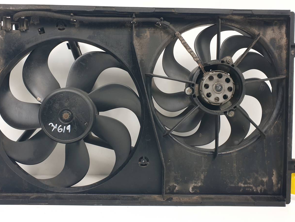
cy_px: 93
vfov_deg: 45.3
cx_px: 131
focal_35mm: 31
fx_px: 264
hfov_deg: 58.2
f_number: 2.4
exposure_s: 1/138
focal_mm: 4.3
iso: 50
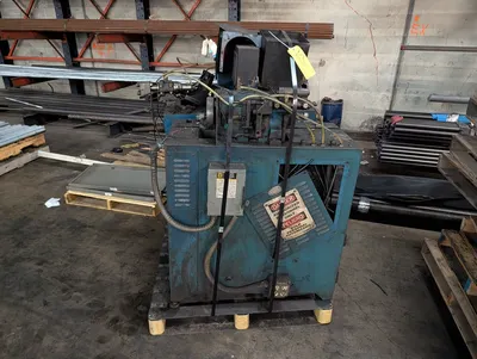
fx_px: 331
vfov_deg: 56.9
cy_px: 180
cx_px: 238
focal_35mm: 24
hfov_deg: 71.5
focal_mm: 6.9
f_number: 1.68
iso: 2674
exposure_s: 1/60
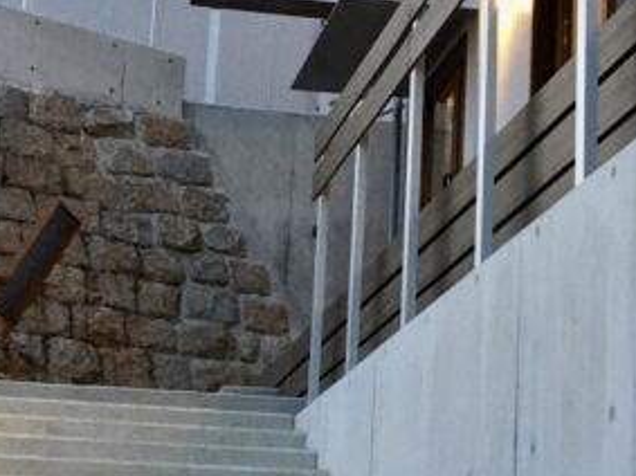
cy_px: 173
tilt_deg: +16.4
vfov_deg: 14.1
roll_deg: -1.5
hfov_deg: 18.5
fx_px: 1928
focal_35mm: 105
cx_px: 528
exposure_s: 1/30
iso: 80
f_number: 2.2
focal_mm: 4.15
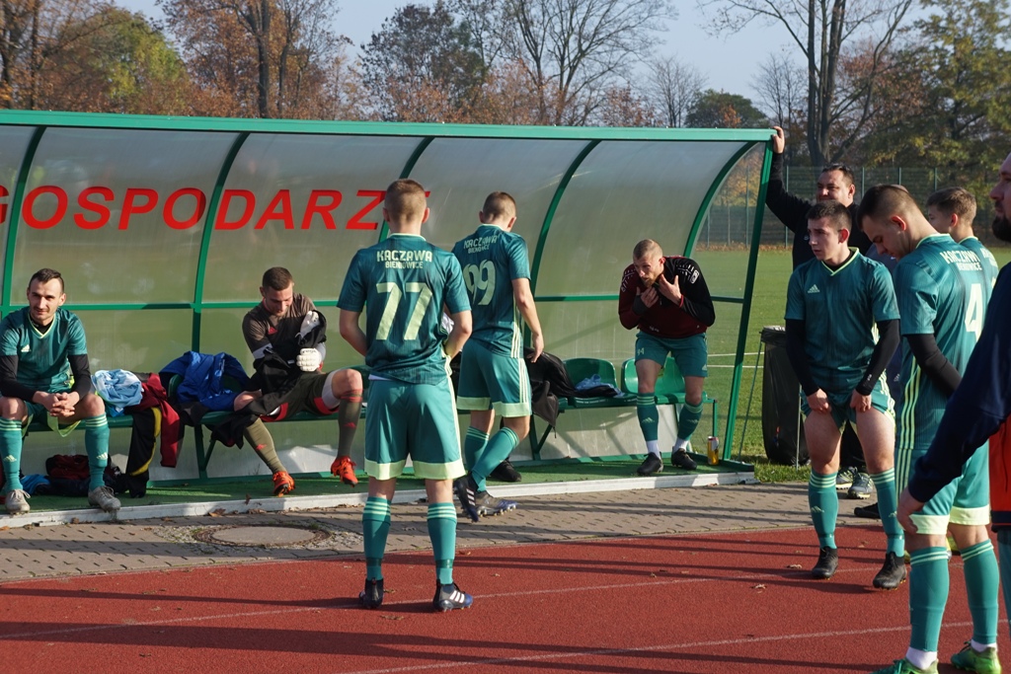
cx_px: 506
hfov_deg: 25.1
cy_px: 337
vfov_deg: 16.9
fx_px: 2275
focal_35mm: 81
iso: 100
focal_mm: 54
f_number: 7.1
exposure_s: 1/200
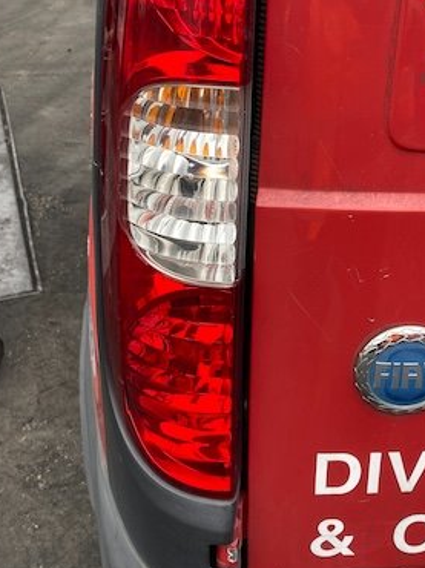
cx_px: 347
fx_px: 738
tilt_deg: -20.9
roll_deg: -3.1
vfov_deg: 41.0
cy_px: 146
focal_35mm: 45
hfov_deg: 31.2
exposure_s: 1/122
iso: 40
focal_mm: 4.25
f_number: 1.8
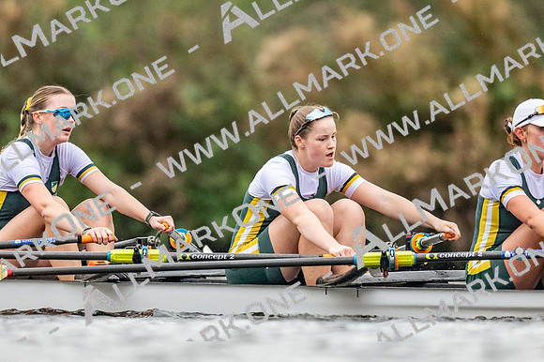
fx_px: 13592
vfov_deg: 1.5
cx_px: 272
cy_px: 181
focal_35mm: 900
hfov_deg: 2.3
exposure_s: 1/2500
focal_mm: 600
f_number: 4
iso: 5000
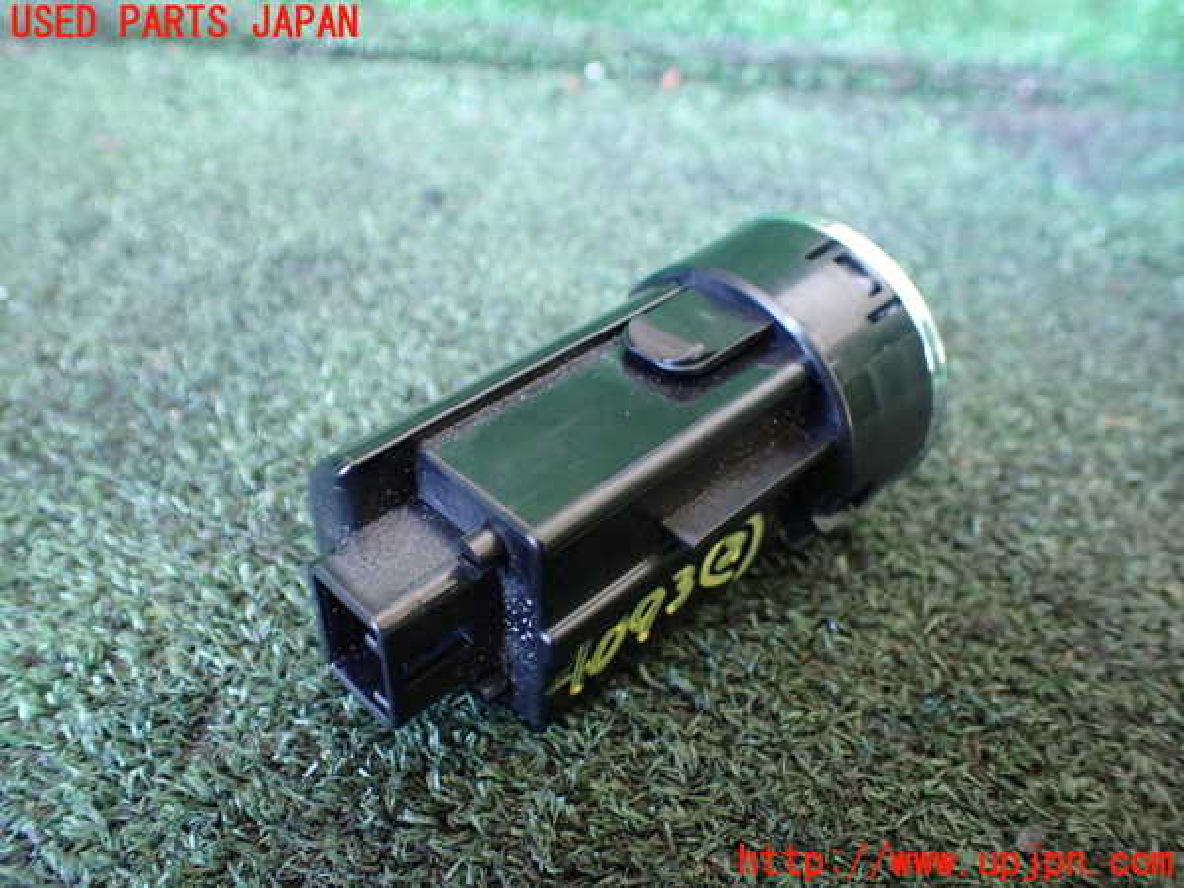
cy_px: 444
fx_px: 1026
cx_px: 592
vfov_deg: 46.8
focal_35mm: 30
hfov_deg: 60.0
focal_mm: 5.4
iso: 800
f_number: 2.3
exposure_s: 1/40
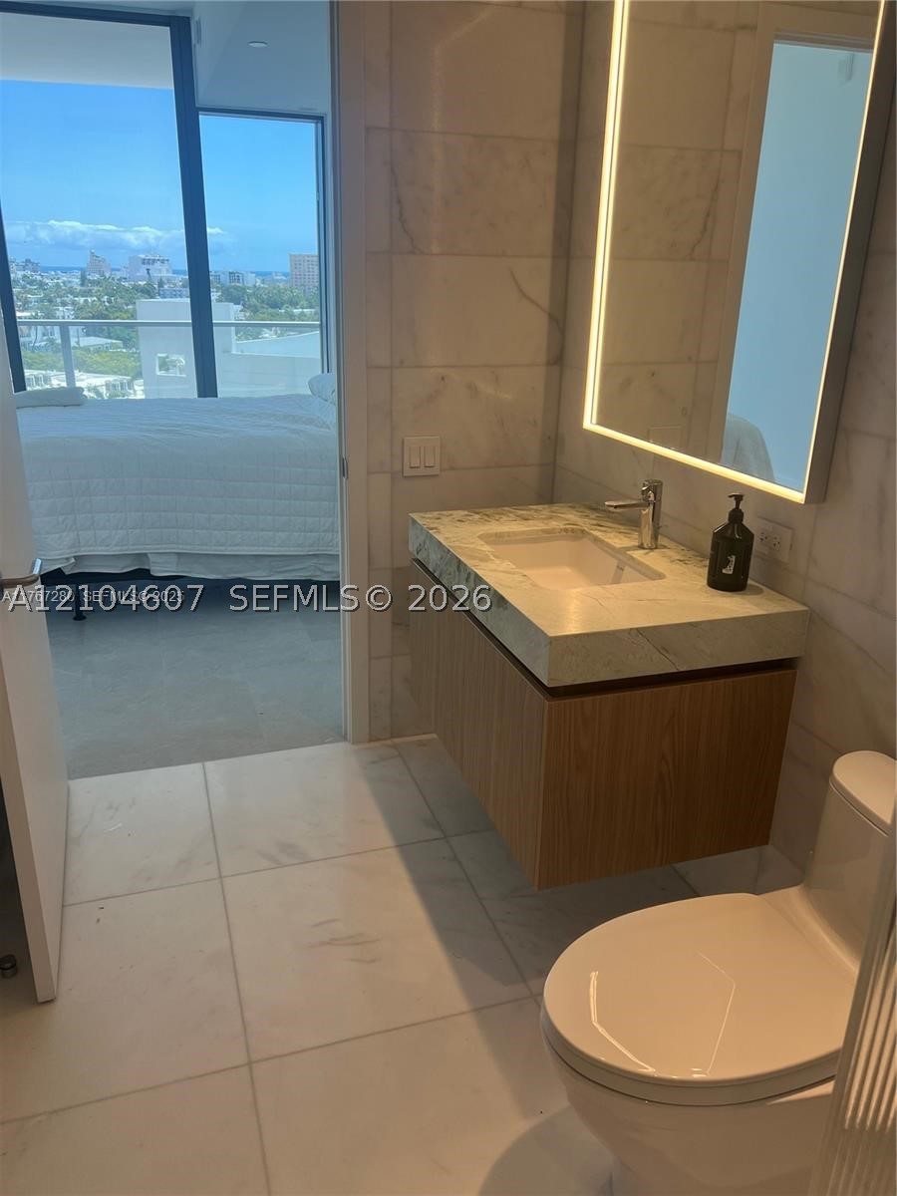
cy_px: 598
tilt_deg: -20.7
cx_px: 448
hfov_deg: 53.1
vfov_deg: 67.3
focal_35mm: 26
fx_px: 898
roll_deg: -1.3
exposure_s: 1/383
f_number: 1.5
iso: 50
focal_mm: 5.7
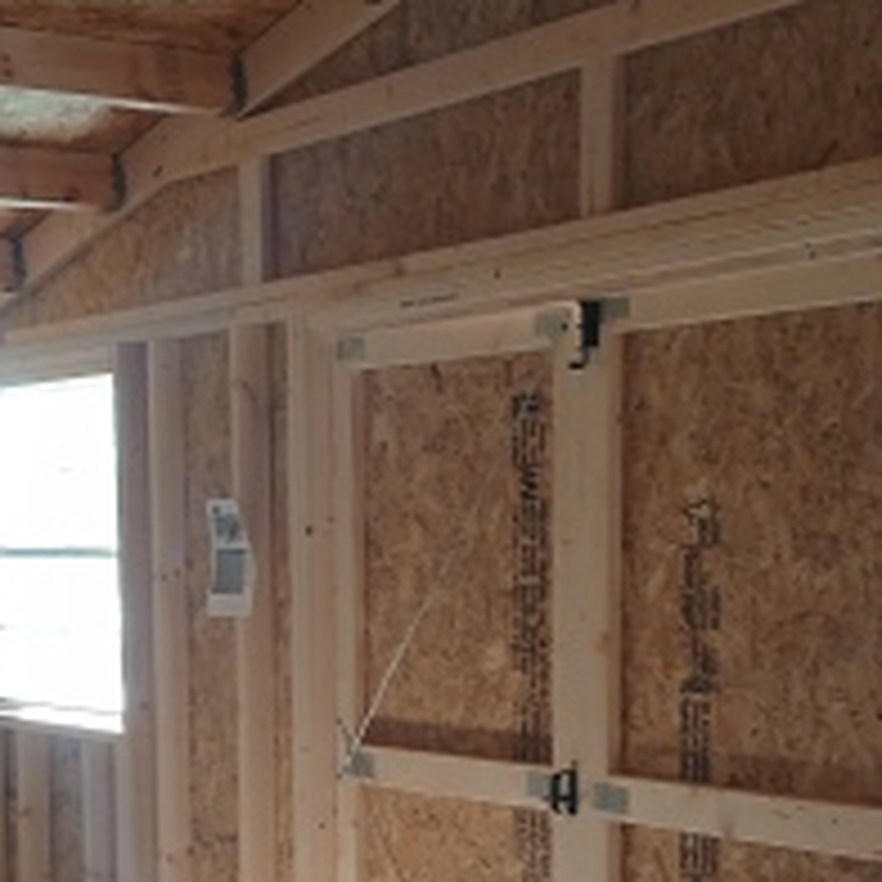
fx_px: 2162
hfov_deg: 23.0
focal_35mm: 75
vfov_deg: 22.6
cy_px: 765
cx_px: 292
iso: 160
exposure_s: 1/60
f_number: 1.8
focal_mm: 3.98
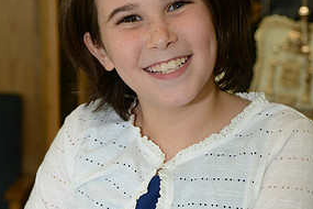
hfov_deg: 18.3
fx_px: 974
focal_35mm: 112
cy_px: 113
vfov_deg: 12.2
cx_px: 178
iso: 1250
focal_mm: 55
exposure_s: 1/80
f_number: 5.6
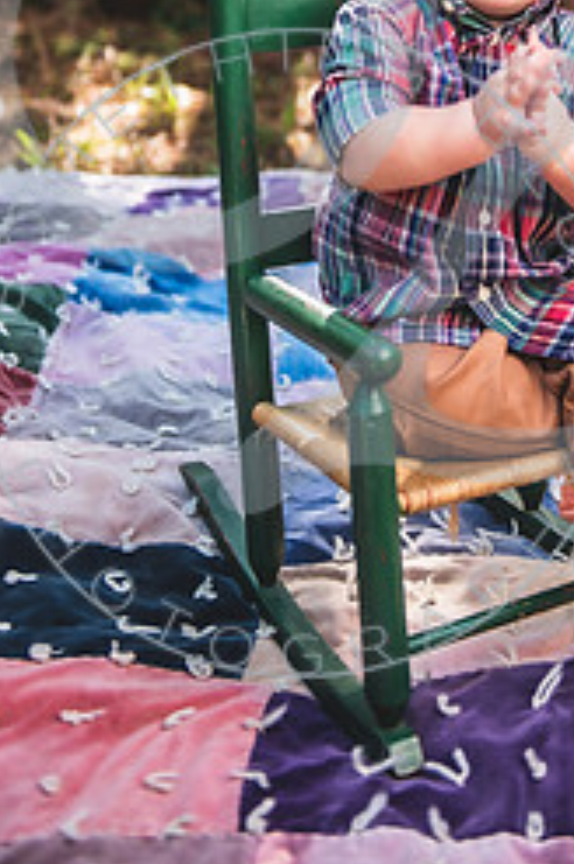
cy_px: 87
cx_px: 458
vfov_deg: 26.8
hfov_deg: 18.5
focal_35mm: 73
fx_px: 1751
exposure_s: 1/160
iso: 100
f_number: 2.8
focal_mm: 40
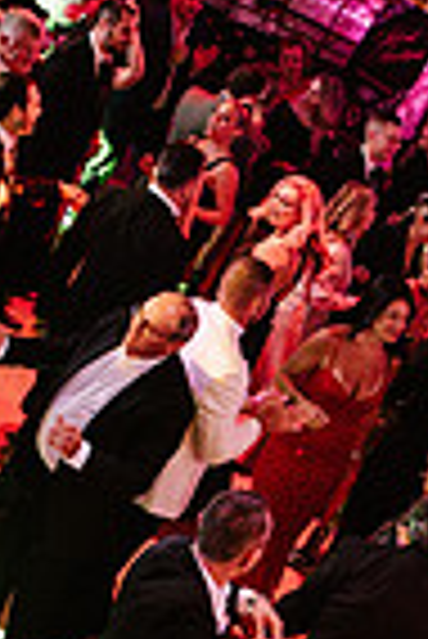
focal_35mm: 111
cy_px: 526
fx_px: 1975
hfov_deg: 12.2
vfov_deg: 18.2
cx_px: 419
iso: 2500
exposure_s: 1/200
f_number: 2.8
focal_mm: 35
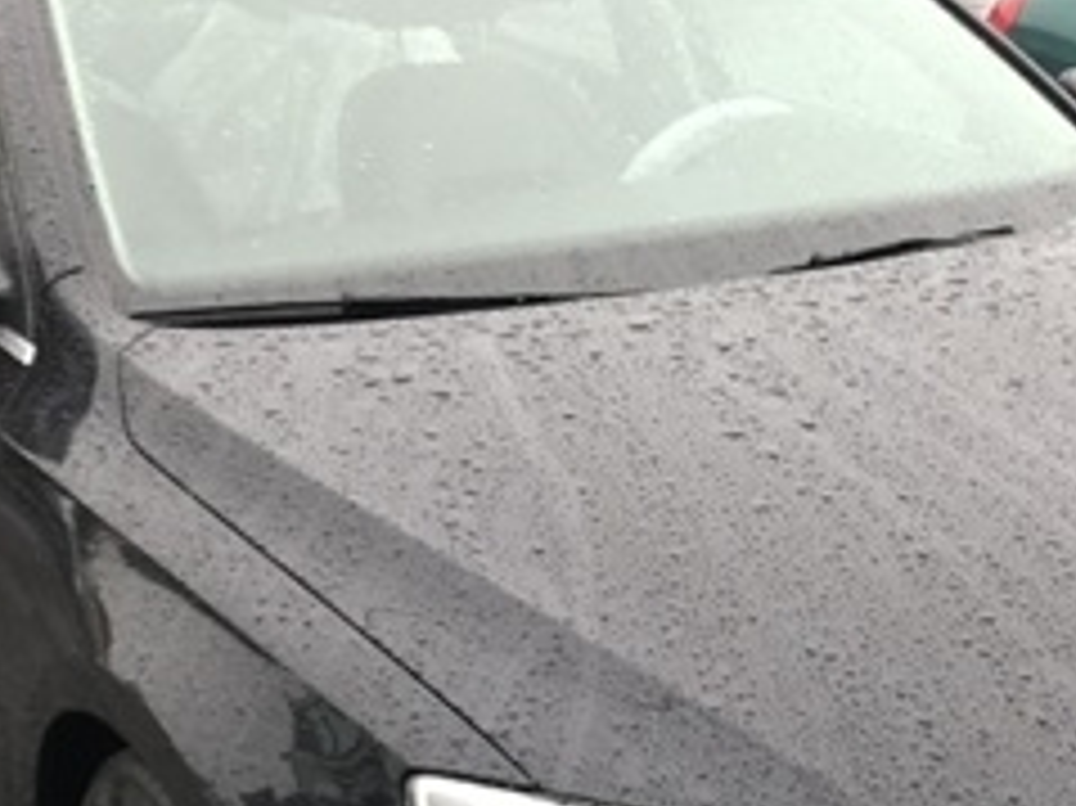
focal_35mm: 75
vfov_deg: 19.4
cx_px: 720
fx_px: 2330
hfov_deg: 25.9
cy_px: 680
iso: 25
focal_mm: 3.99
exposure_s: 1/100
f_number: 1.8
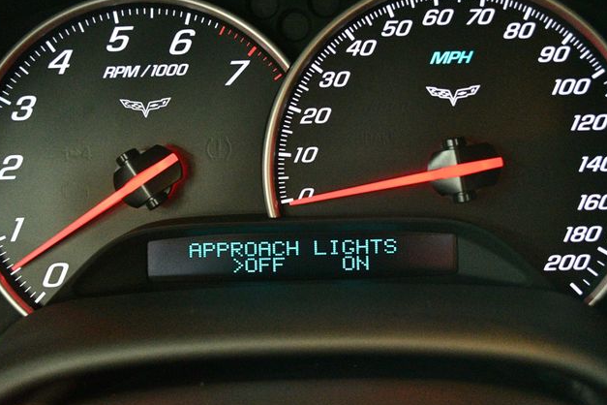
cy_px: 203
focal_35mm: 49
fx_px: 826
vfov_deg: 27.5
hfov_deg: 40.3
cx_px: 301
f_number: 4.8
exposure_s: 1/60
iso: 12800
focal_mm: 32
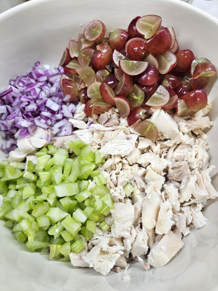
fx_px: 193
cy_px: 146
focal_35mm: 23
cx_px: 109
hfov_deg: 58.9
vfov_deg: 73.9
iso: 80
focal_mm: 5.4
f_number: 1.8
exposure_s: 1/51
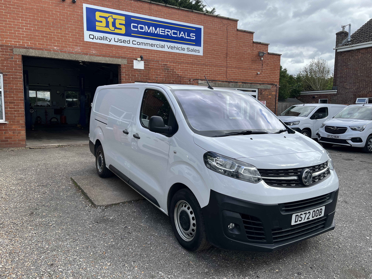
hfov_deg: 67.3
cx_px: 186
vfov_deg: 53.1
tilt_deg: -6.8
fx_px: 279
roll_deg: -0.6
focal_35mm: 26
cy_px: 140
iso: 50
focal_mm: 5.1
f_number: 1.6
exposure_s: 1/1212
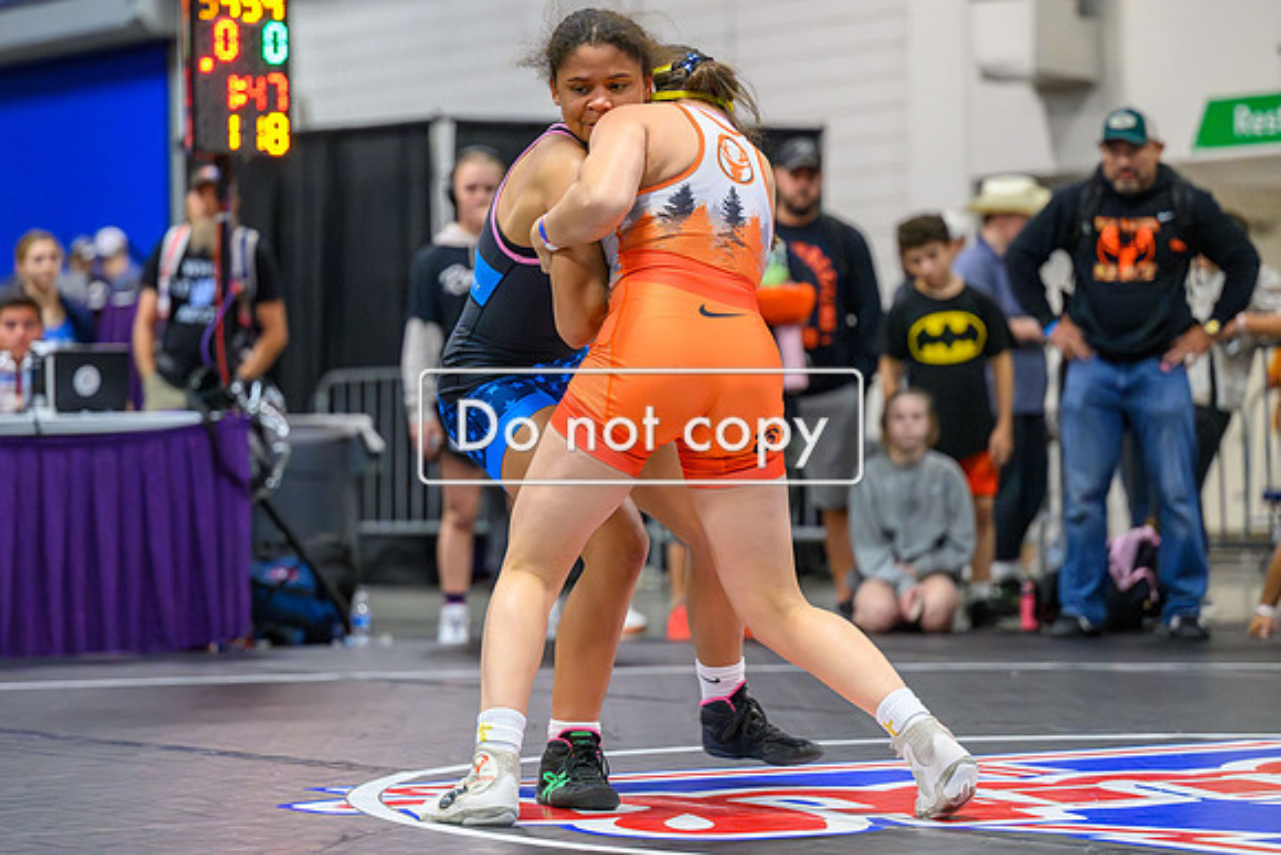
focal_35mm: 116
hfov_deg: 17.7
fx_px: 4115
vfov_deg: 11.9
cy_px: 417
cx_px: 545
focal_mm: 96
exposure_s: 1/800
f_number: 2.8
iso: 16000
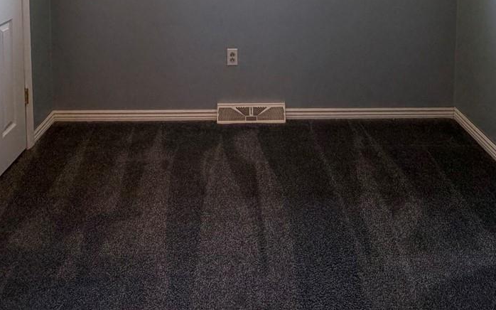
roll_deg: +0.3
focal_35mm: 34
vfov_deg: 31.5
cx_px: 257
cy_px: -58
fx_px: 460
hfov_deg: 56.7
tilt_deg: -4.2
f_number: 2.2
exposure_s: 1/60
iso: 200
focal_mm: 2.22
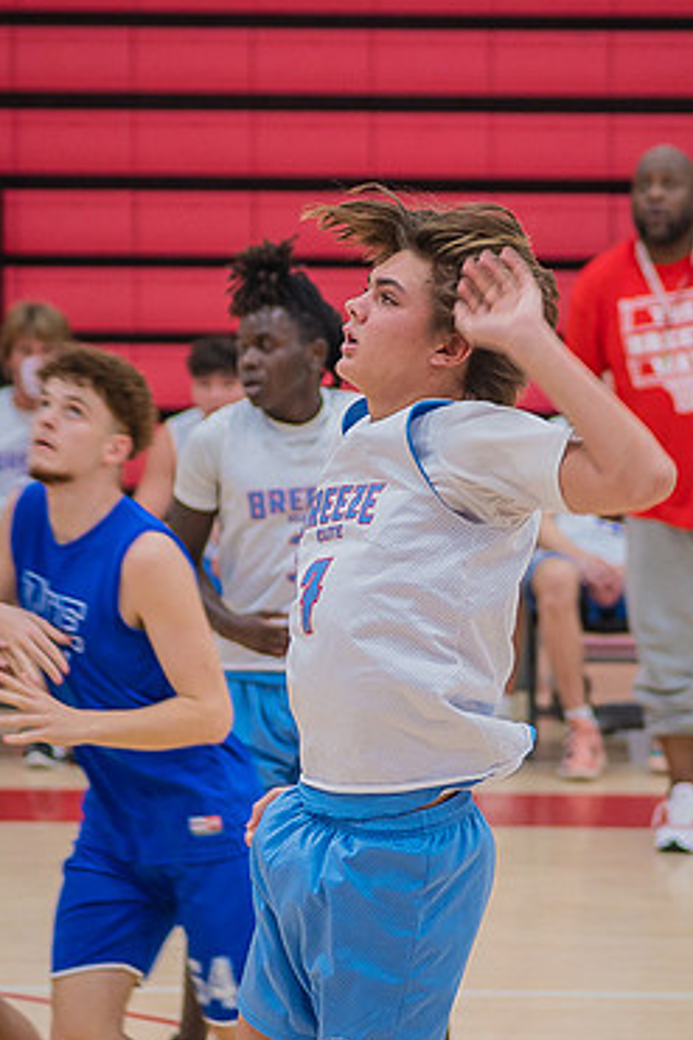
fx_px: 7138
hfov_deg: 5.6
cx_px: 375
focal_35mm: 247
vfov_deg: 8.3
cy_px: 589
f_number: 5
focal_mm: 135
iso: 1000
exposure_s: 1/250
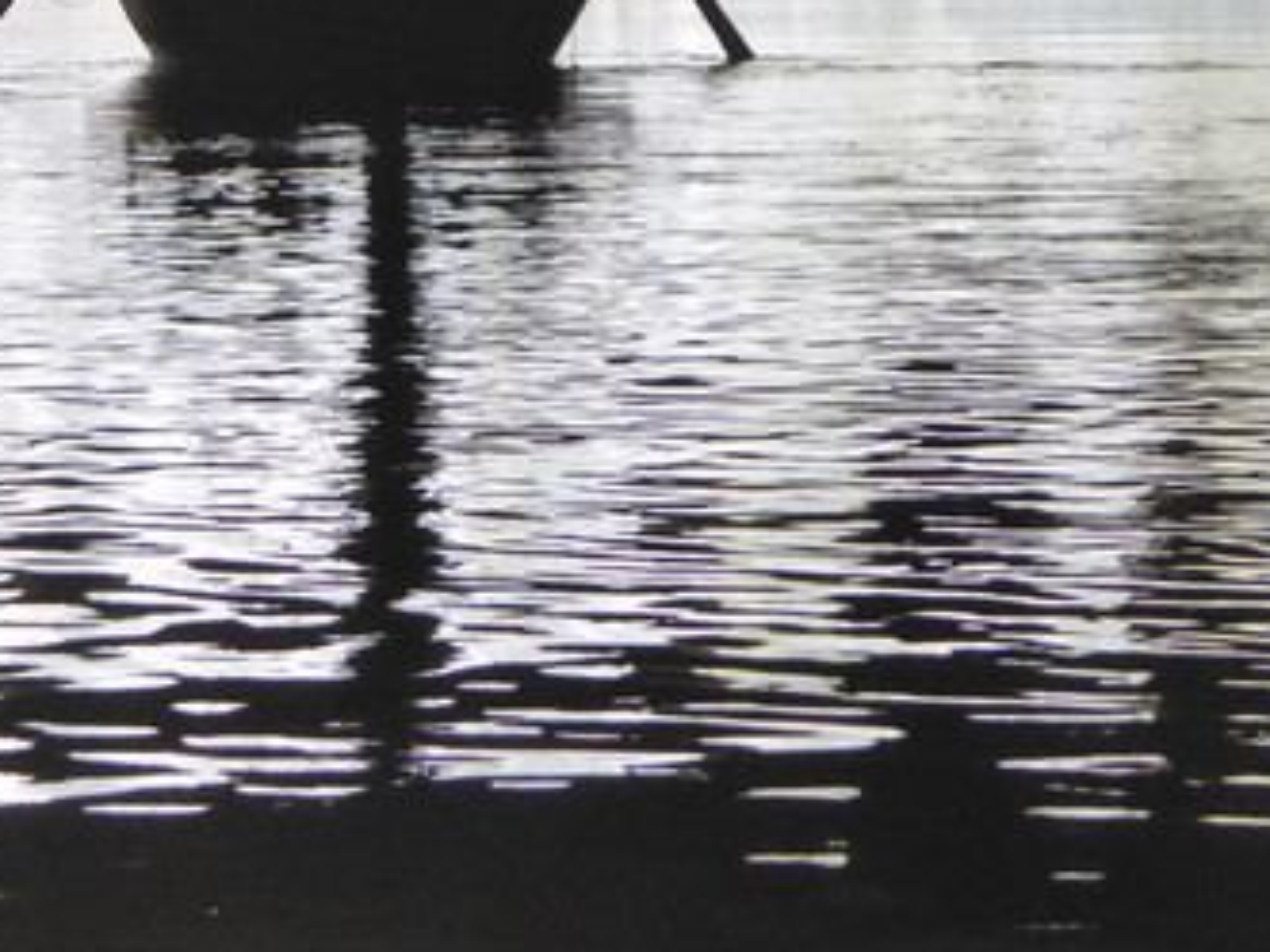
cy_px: 164
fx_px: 15703
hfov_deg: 4.6
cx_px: 524
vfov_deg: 3.5
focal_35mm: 428
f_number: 5.6
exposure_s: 1/160
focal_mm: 35.8
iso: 1600
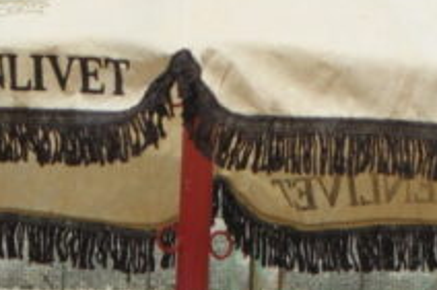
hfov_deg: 2.7
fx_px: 9242
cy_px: 697
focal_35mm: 762
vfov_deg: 1.8
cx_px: 357
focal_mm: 70
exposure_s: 1/160
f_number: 8
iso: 100
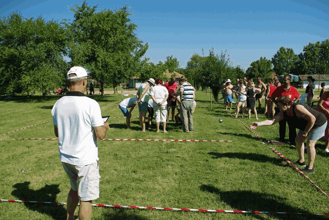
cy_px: 117
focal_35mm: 29
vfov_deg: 45.1
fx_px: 265
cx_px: 174
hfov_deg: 63.5
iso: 100
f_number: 6.7
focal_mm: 18
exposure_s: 1/350
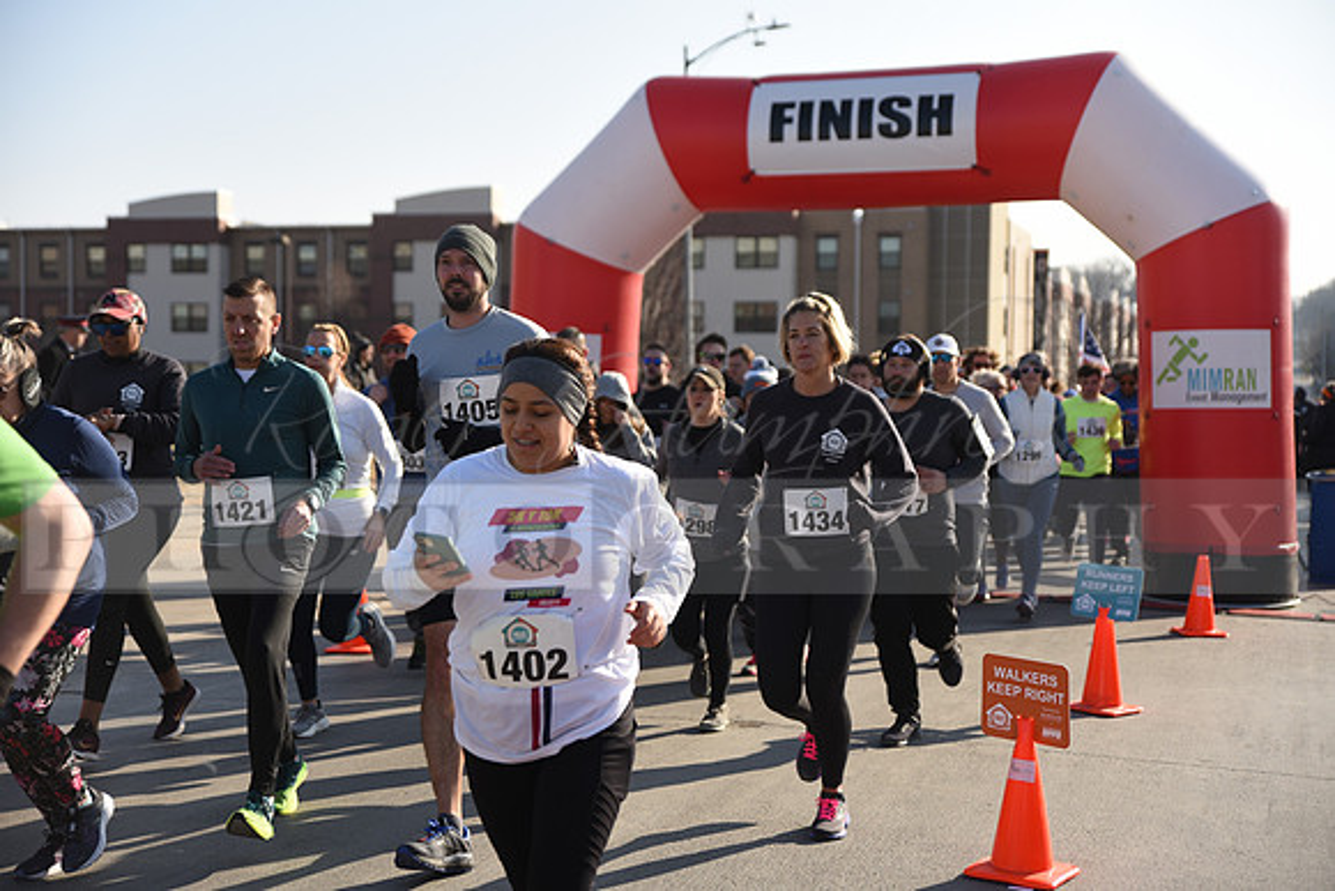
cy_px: 446
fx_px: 1929
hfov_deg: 38.2
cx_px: 668
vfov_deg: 26.0
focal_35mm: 52
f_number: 2.8
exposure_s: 1/1250
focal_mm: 52
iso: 100
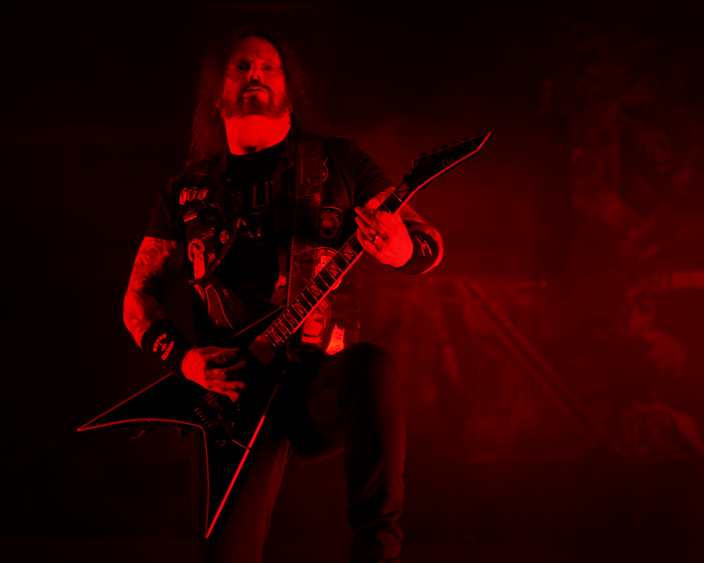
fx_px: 2480
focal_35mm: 119
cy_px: 282
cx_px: 287
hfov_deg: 16.1
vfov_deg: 13.0
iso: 320
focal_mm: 105
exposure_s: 1/125
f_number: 4
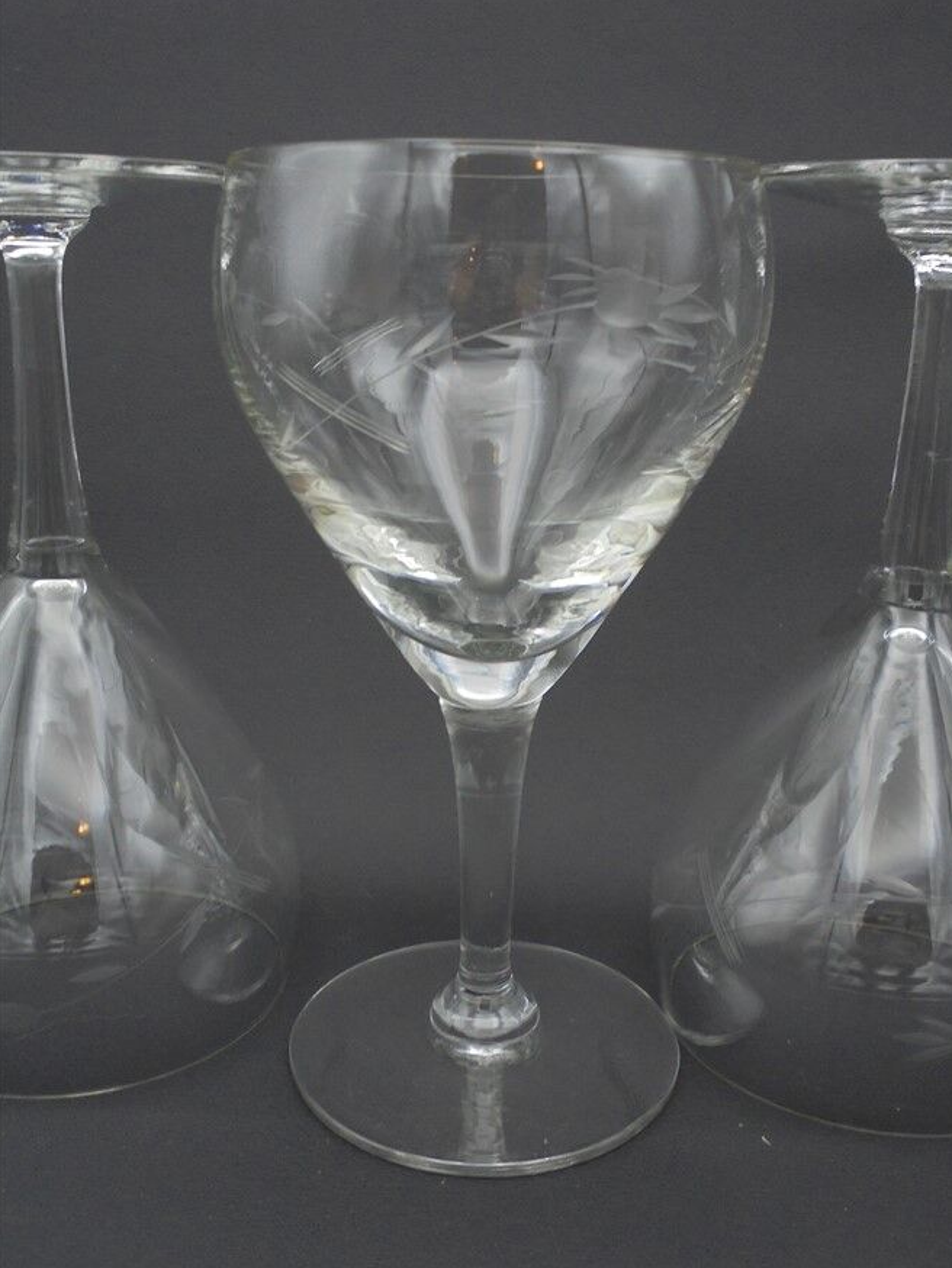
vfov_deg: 52.6
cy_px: 622
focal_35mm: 35
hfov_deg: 40.7
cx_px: 485
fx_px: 1283
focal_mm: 6.1
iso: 200
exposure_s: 1/30
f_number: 4
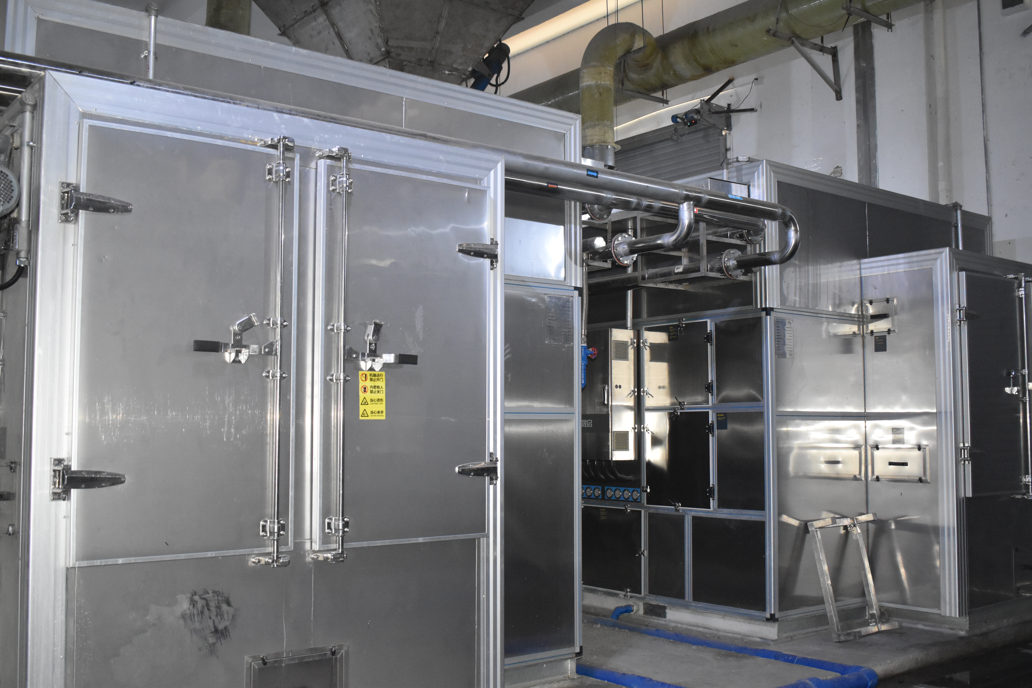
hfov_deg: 53.1
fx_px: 1032
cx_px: 516
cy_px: 344
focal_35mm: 36
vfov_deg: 36.9
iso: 2800
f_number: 4
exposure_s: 1/60
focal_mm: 24
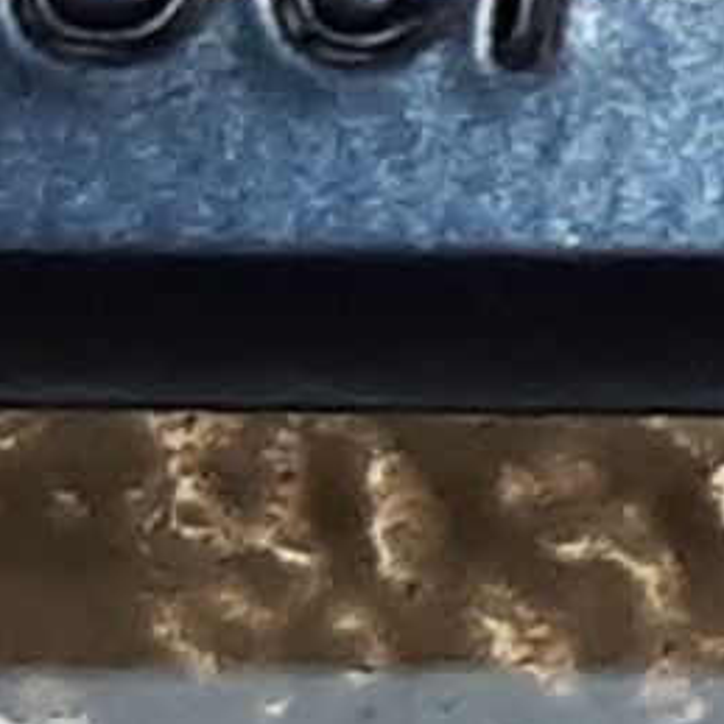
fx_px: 4307
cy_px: 472
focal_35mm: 182
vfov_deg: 9.6
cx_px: 2658
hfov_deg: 7.5
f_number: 1.7
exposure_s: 1/100
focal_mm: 3.93
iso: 64
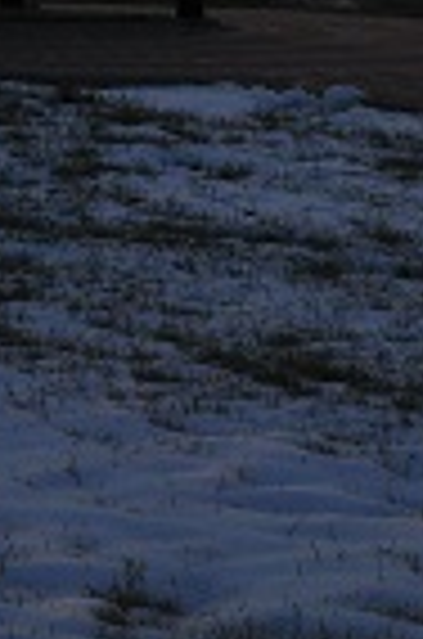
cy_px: -1004
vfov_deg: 10.1
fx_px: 3046
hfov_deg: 7.6
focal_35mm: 172
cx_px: -475
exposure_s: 1/1000
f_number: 8
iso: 200
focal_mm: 22
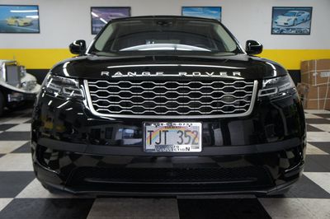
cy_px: 110
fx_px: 302
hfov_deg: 57.3
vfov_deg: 39.9
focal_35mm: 33
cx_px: 165
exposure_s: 1/40
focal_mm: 22
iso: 250
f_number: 4
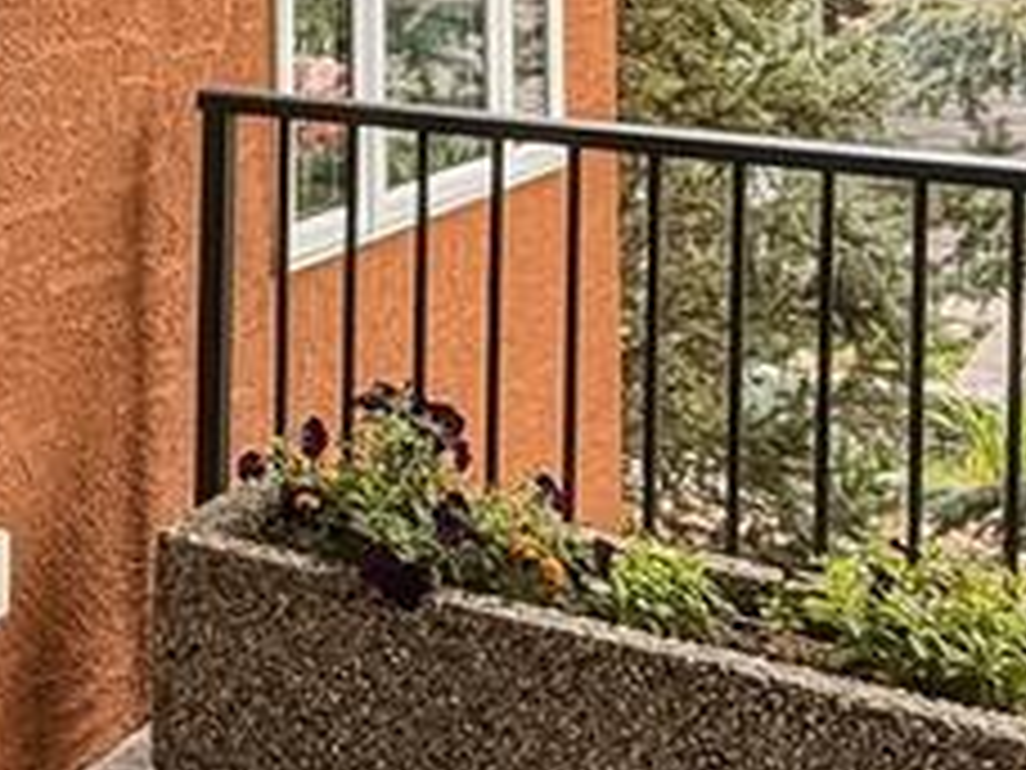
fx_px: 1867
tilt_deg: -3.9
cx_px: -212
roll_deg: +0.9
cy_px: 54
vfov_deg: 22.6
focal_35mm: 63
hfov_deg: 27.1
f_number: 2.2
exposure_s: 1/132
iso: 64
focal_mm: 2.2
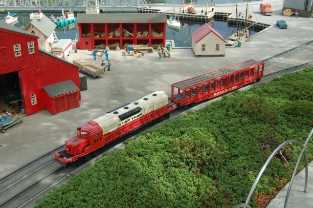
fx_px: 365
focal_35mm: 42
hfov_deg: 46.4
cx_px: 156
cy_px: 104
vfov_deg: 31.9
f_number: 5.6
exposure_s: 1/125
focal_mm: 28
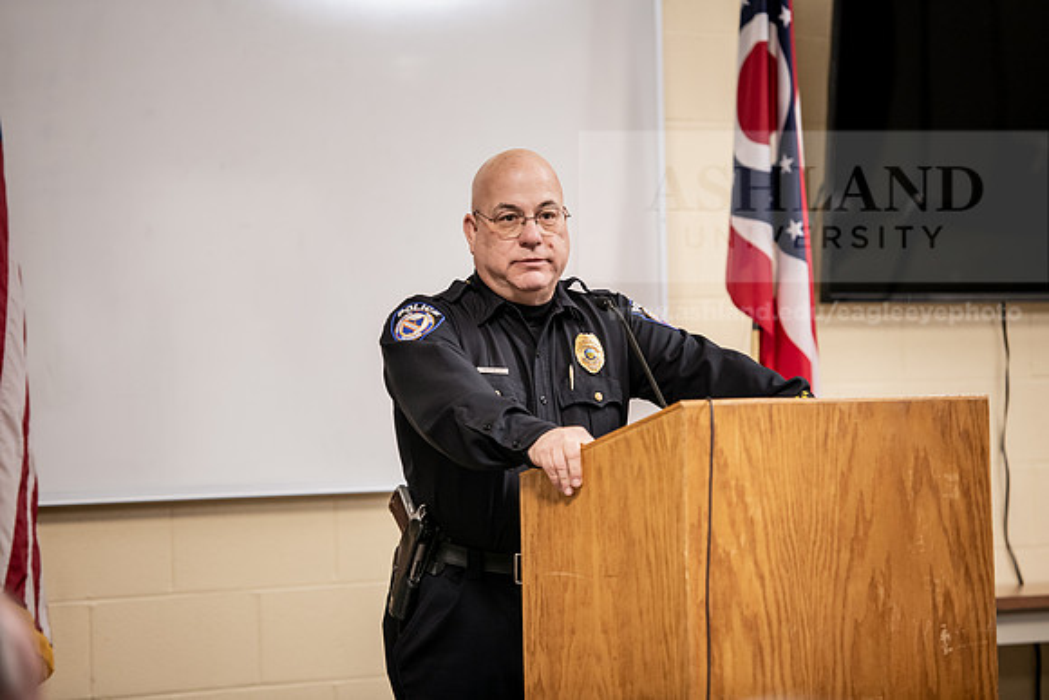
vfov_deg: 9.2
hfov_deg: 13.7
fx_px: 4372
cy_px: 350
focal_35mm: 150
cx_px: 524
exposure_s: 1/200
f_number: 3.2
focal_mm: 150
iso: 1600
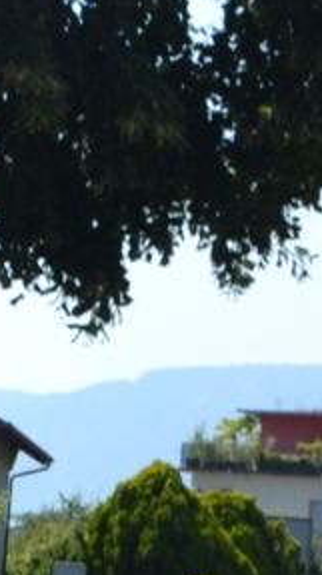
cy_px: 895
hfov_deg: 4.0
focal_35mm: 292
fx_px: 4441
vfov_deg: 7.3
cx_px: -762
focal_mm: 26
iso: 100
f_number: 7.1
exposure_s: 1/200
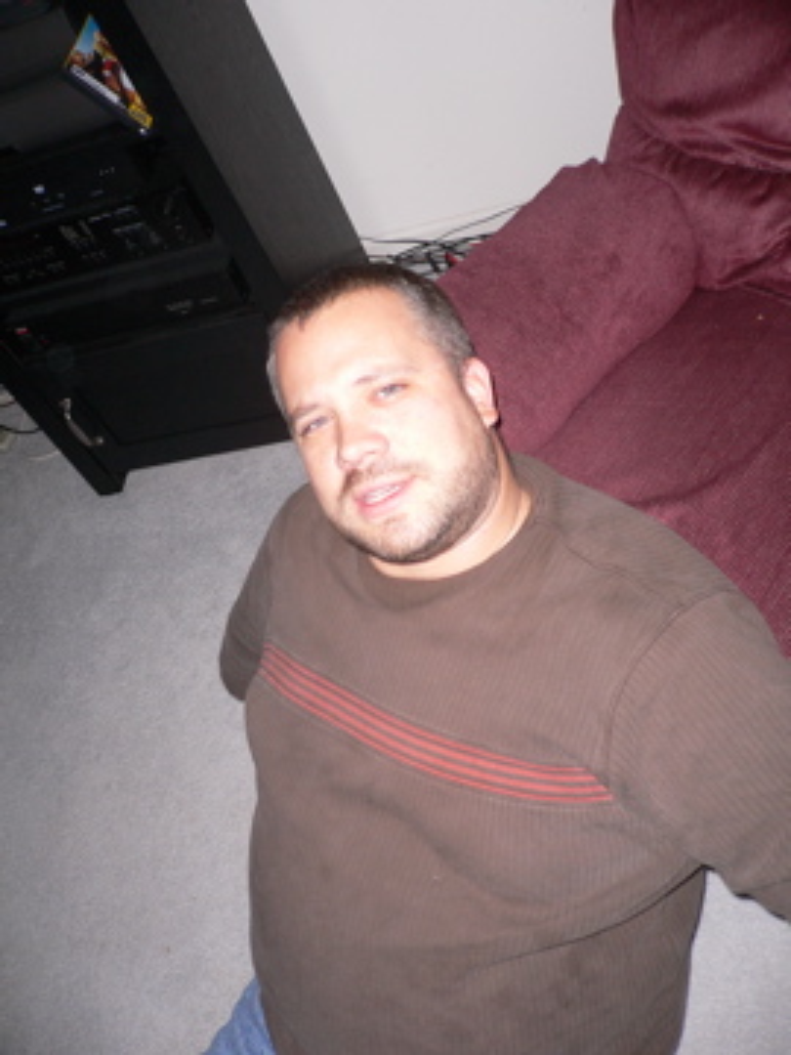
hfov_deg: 40.7
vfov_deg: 52.6
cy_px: 528
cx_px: 396
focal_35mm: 35
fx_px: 1066
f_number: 2.8
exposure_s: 1/60
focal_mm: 5.8
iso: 150
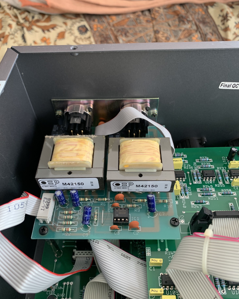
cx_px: 120
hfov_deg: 51.5
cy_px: 149
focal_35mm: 28
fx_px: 248
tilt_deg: -50.2
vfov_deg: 62.2
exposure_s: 1/60
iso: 100
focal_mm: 4.25
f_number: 1.8
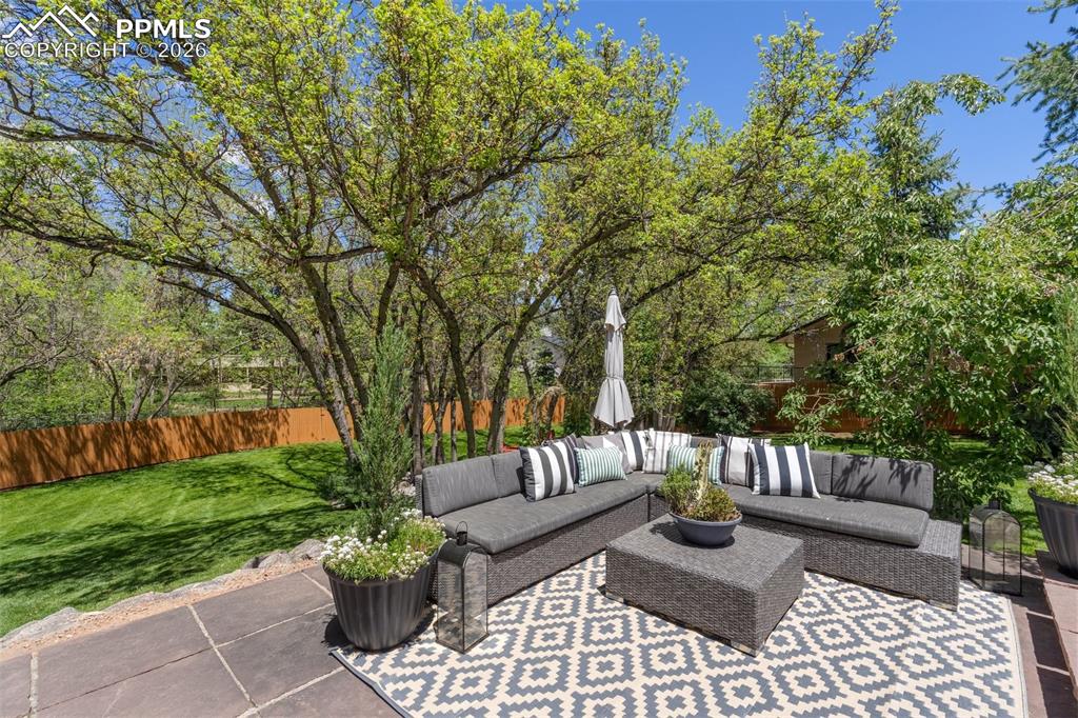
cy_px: 359
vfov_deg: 72.0
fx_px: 494
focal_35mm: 16
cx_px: 539
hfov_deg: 95.0
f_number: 9
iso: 320
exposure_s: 1/400
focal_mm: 16.5
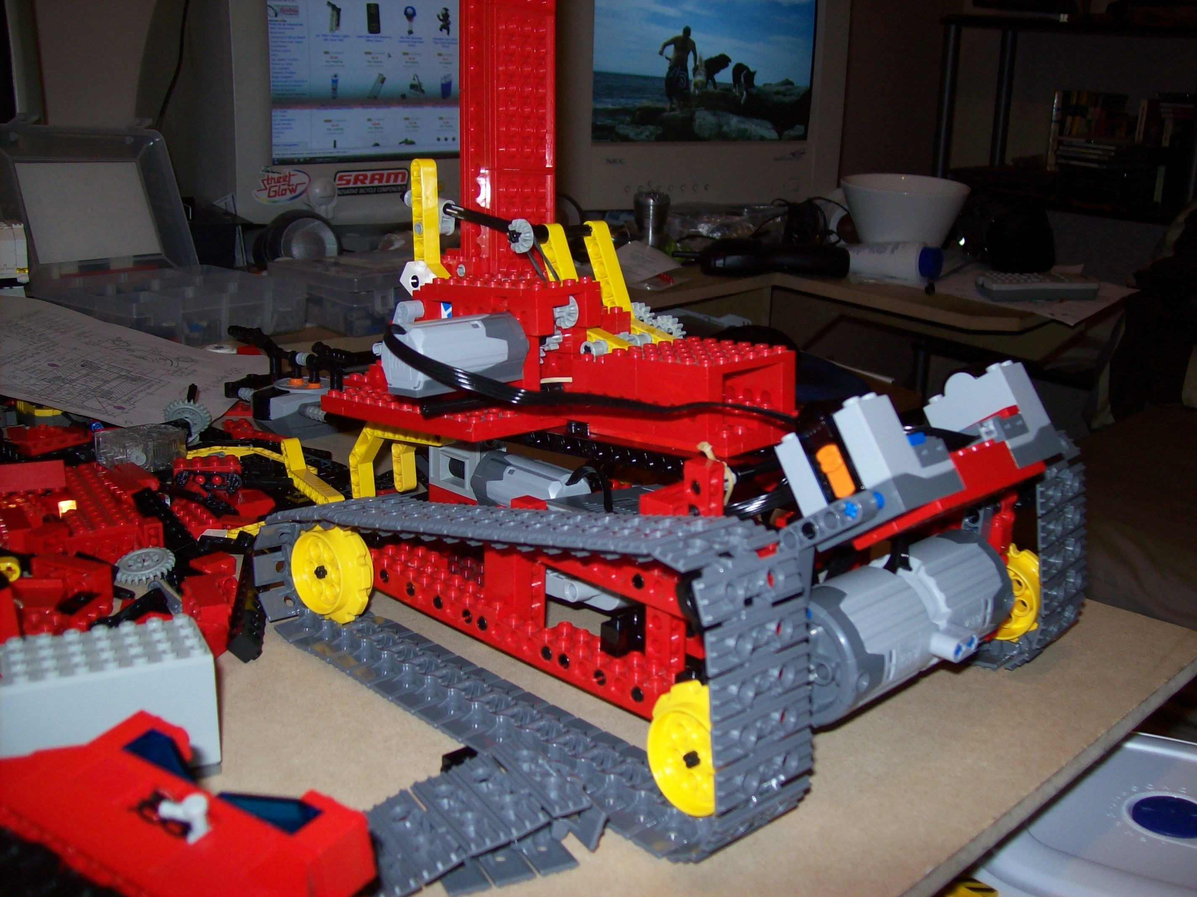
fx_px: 1244
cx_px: 598
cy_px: 448
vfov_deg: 39.6
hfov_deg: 51.4
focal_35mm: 36
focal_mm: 6
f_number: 2.7
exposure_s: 1/64
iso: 80
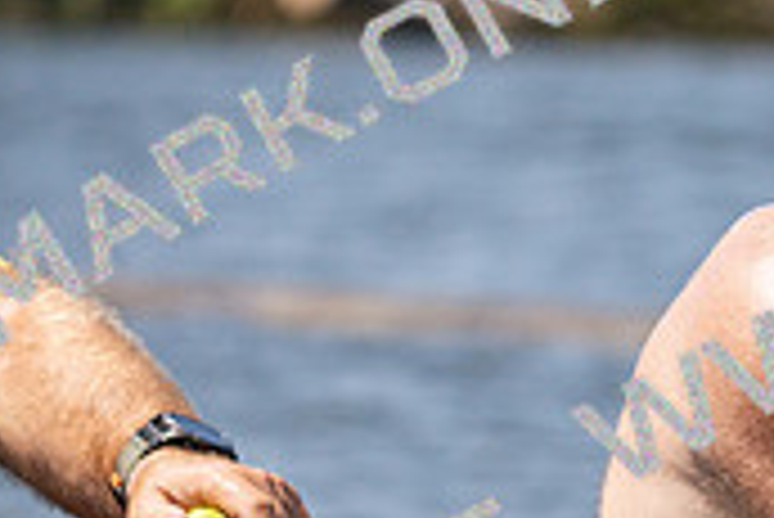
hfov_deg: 2.5
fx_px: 17494
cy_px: 493
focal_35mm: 813
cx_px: 1130
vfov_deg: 1.7
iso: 250
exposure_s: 1/2000
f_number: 5.6
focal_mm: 241
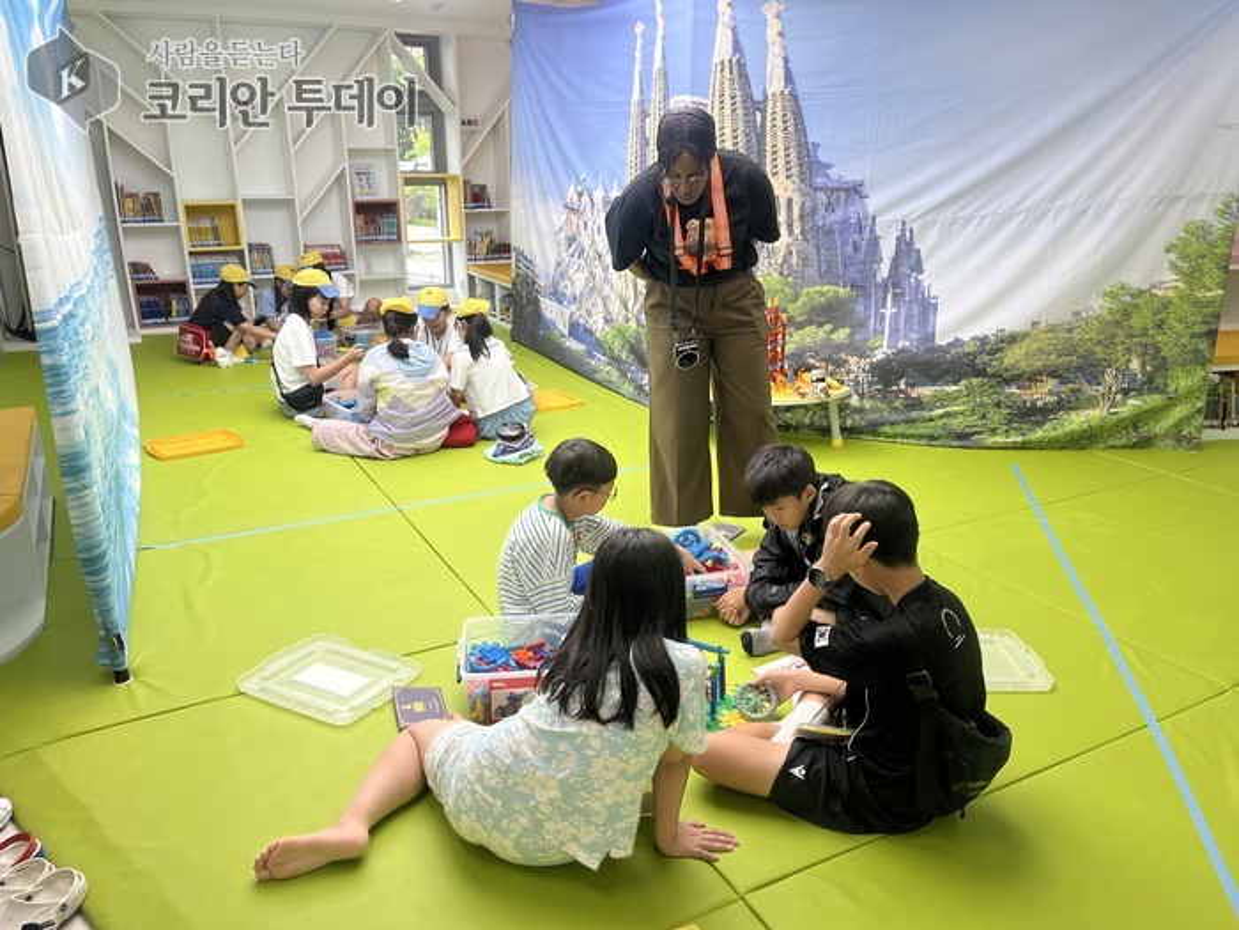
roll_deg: -0.2
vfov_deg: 53.1
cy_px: 465
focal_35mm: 26
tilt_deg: -18.3
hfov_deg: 67.3
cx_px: 620
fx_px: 931
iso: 32
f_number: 1.6
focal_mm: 5.1
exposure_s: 1/120
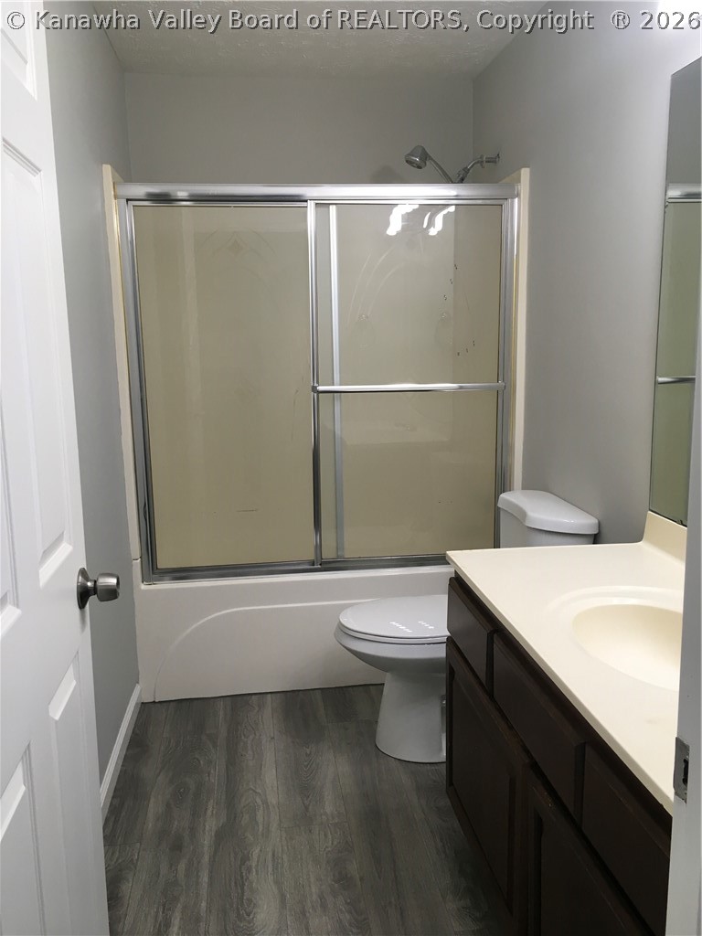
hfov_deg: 48.2
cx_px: 351
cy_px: 468
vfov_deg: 61.7
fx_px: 784
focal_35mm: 29
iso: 25
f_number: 2.2
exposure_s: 1/33
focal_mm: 4.15
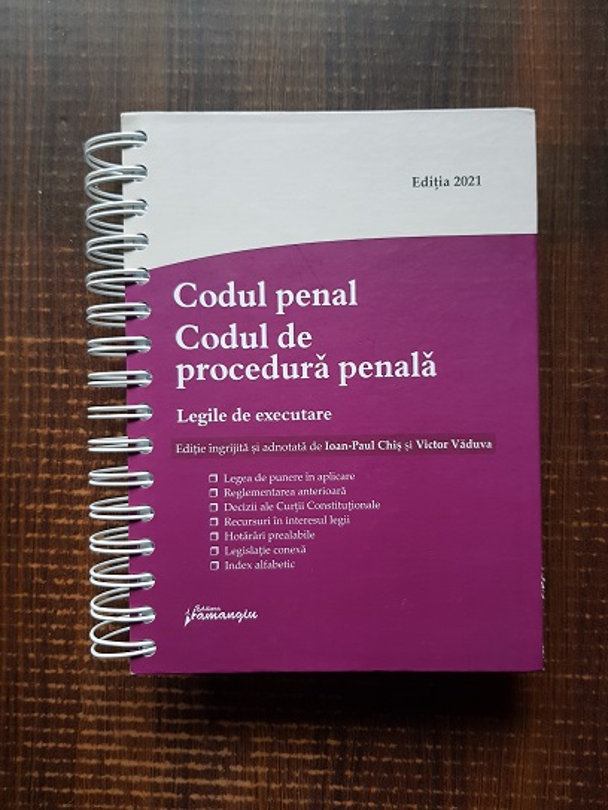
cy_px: 405
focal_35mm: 26
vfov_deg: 67.3
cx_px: 304
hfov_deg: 53.1
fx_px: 609
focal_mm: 4.3
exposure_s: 1/18
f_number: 1.7
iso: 200
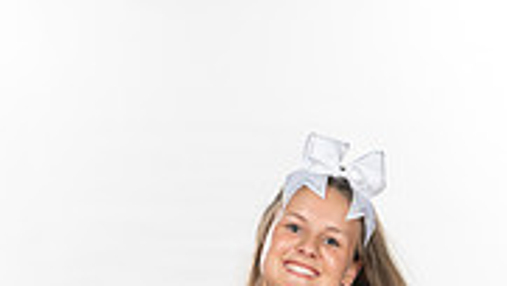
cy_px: 628
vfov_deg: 8.0
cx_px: 224
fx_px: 1923
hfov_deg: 15.0
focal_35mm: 143
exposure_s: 1/320
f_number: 7.1
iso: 800
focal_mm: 55
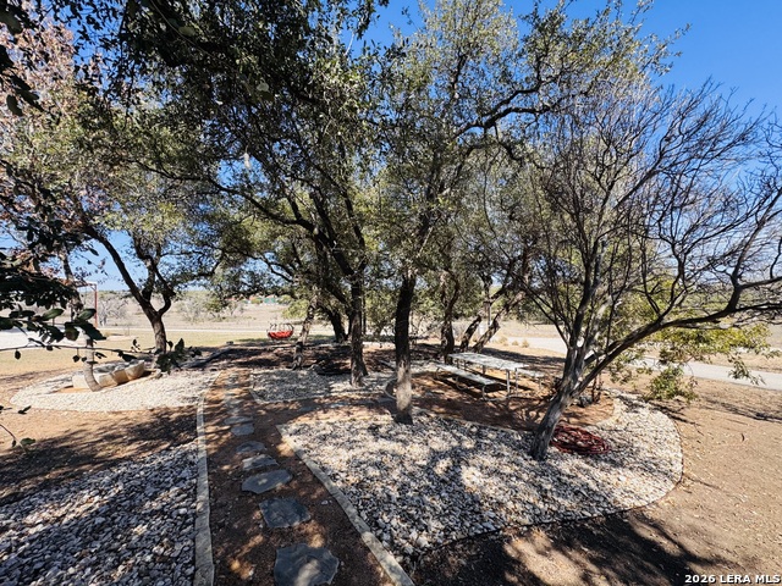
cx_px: 391
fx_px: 316
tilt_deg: +0.5
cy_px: 293
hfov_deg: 102.1
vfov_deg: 85.7
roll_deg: +1.8
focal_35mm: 14
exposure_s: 1/518
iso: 40
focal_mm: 2.22
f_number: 2.2
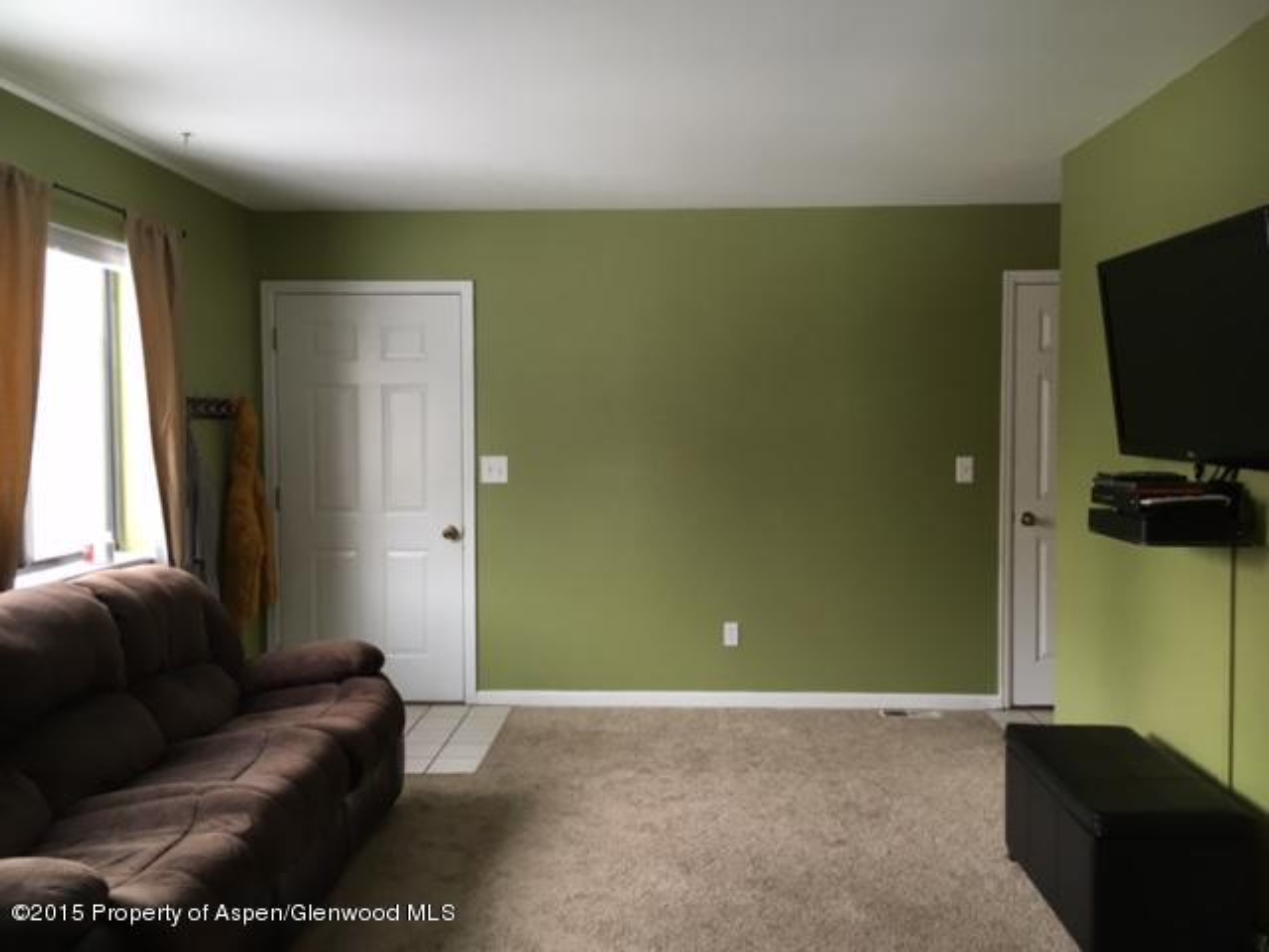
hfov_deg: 61.7
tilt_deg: -3.9
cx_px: 634
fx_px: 1063
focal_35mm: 29
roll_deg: +0.5
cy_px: 476
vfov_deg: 48.2
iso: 50
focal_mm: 4.15
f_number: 2.2
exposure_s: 1/30
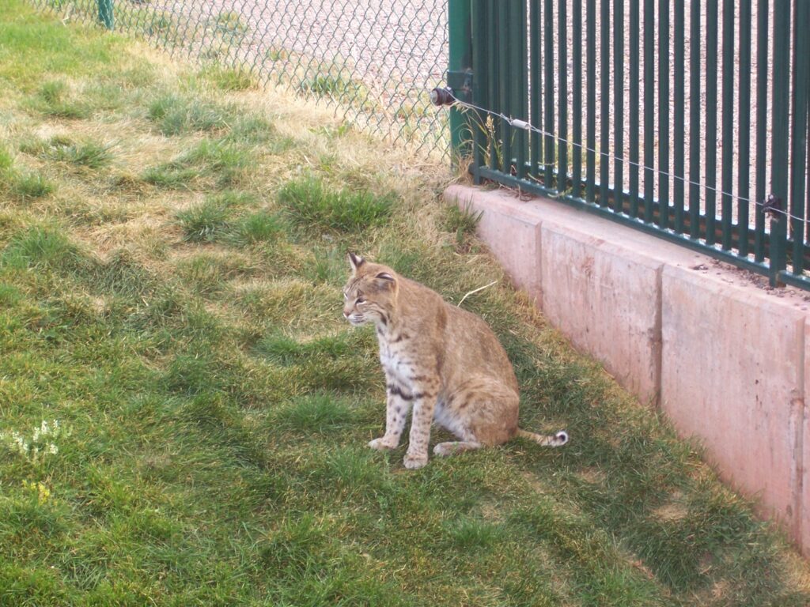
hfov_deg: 19.3
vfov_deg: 14.5
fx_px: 2387
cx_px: 405
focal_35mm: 102
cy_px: 304
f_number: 4.6
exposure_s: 1/125
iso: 125
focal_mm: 16.8
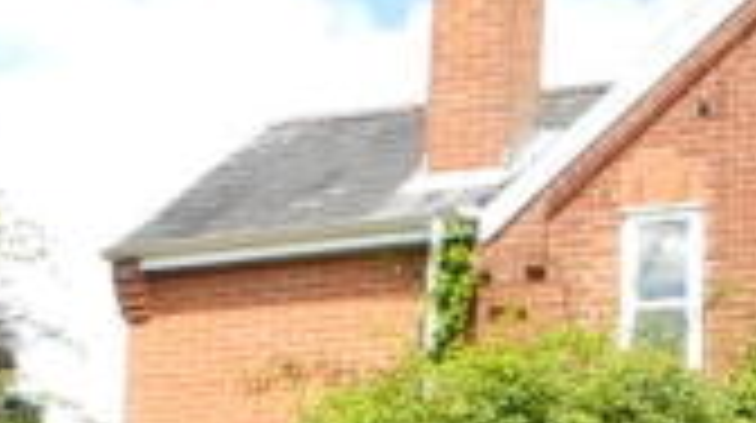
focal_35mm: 106
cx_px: 808
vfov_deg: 11.0
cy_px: 596
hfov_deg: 19.4
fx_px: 2122
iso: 400
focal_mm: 6
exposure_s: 1/1014
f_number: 4.5
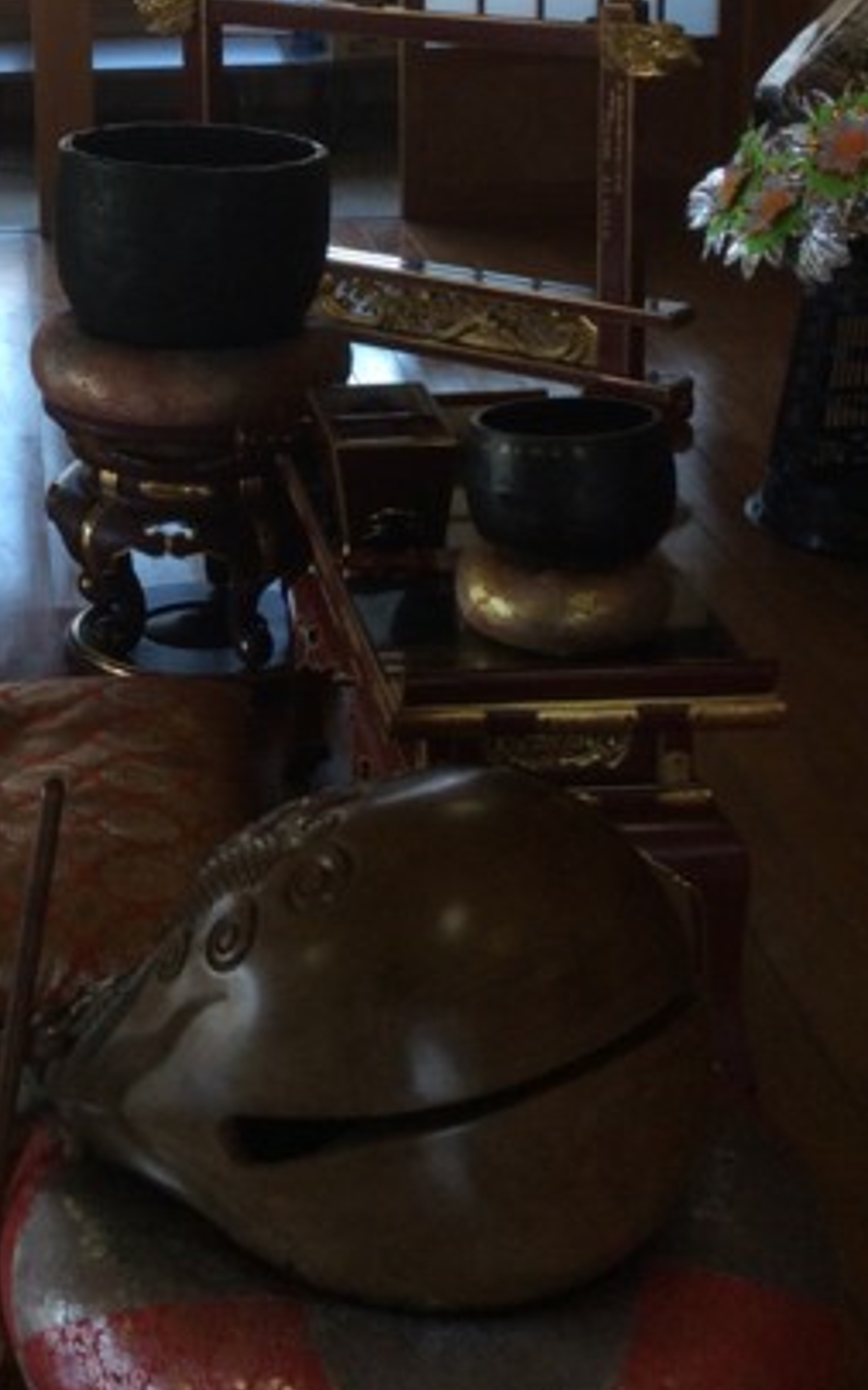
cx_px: 31
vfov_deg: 29.7
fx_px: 2537
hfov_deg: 19.0
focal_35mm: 67
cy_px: 206
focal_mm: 3.3
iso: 50
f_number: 2.4
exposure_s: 1/120
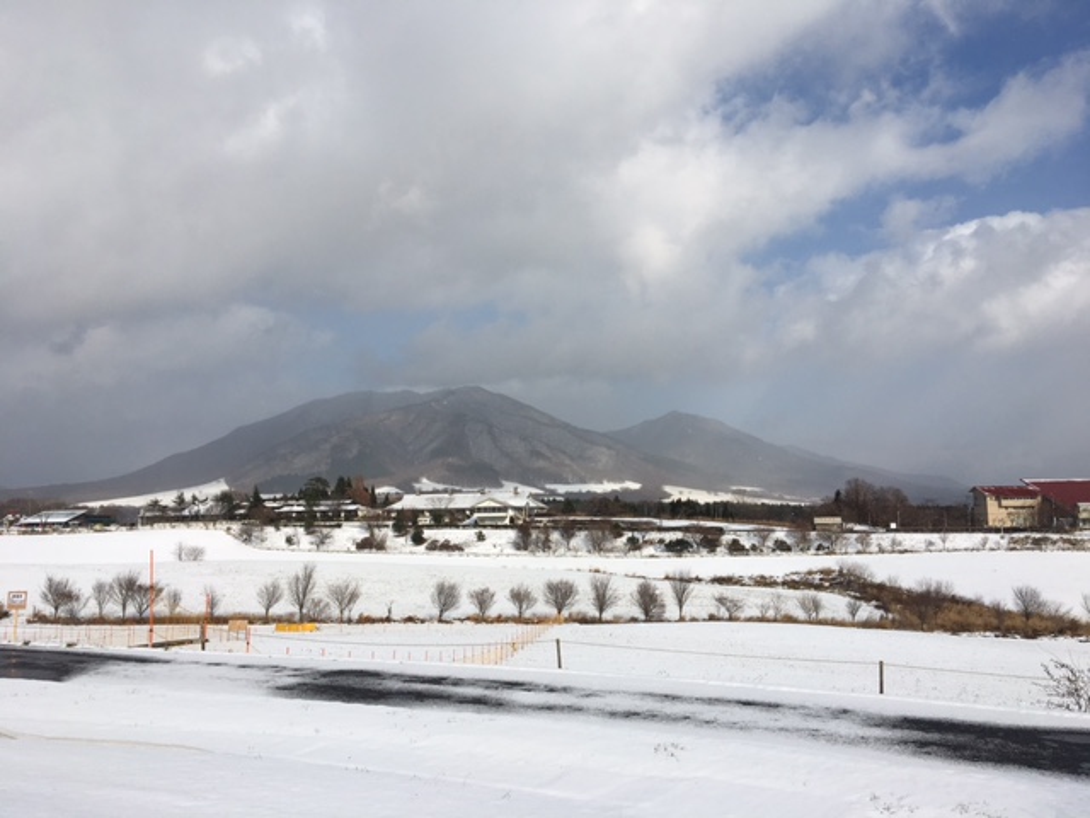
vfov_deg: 48.2
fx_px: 913
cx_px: 545
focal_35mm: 29
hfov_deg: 61.7
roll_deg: +1.5
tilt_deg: +6.0
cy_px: 409
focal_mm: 4.15
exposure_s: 1/3846
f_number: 2.2
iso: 25
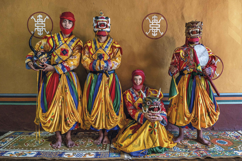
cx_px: 121
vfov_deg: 51.3
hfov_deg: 71.5
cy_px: 80
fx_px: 168
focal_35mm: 25
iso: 1250
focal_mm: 25
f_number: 4.5
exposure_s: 1/80
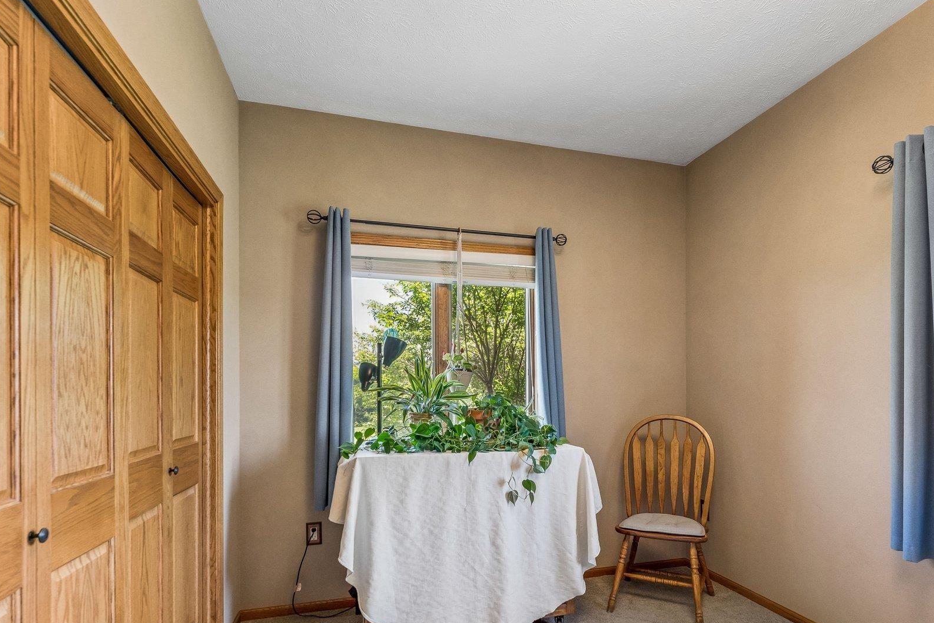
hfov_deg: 89.9
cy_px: 388
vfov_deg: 66.4
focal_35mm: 18
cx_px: 498
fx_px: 467
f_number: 6.3
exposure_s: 1/10
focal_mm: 14
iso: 500
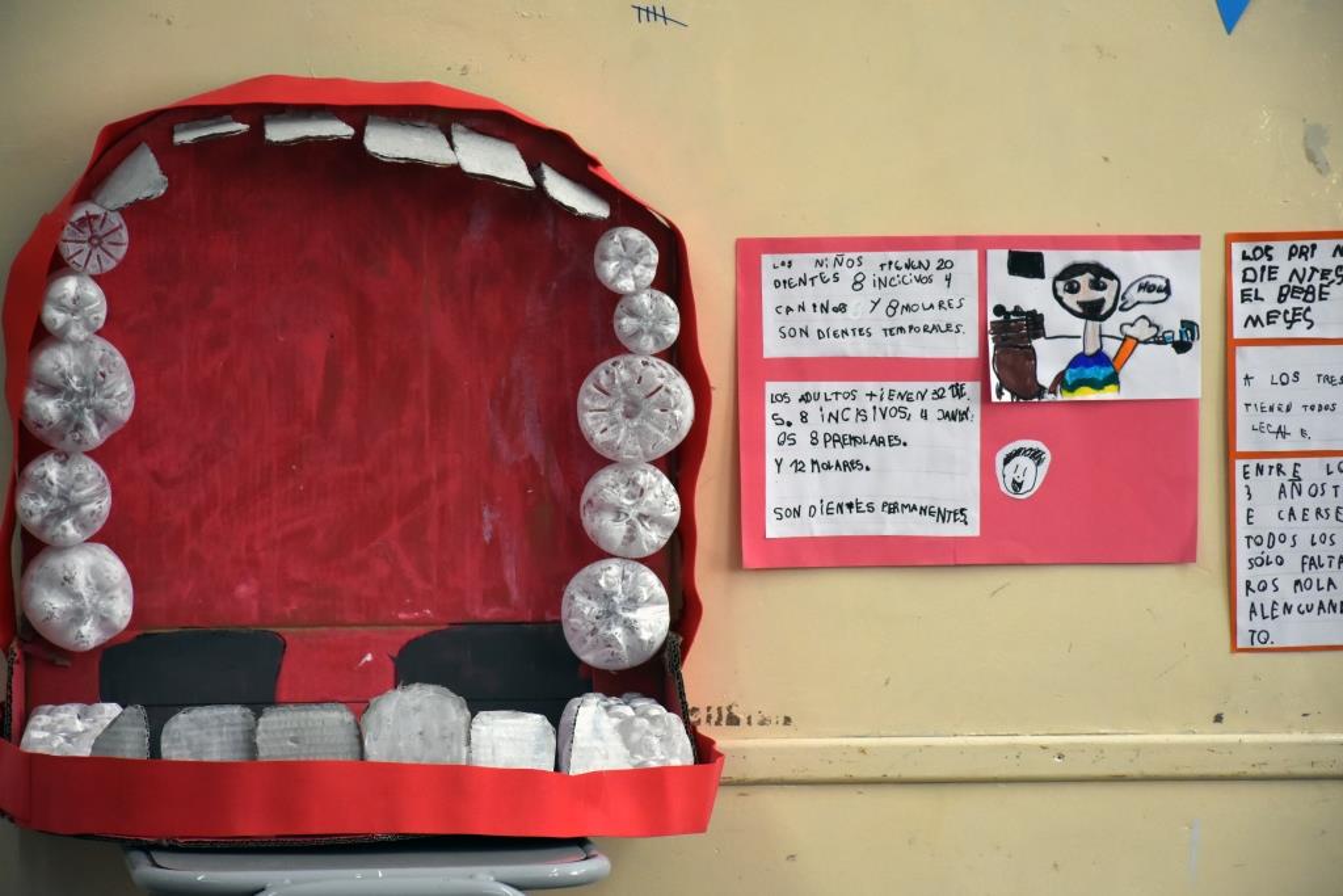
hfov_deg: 11.8
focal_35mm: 174
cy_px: 448
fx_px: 6492
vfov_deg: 7.9
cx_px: 672
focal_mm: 116
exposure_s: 1/200
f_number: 7.1
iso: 1600
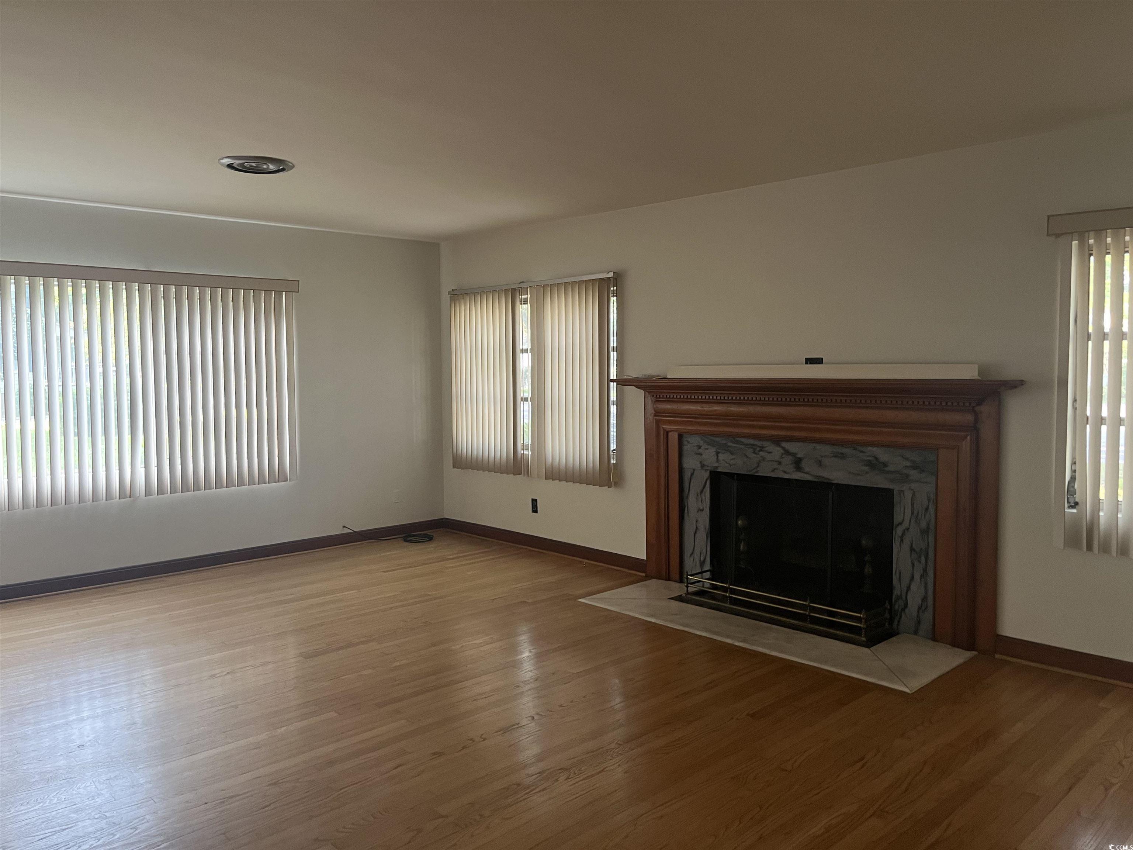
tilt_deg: -3.1
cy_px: 425
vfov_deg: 53.1
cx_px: 566
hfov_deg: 67.3
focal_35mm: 26
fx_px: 851
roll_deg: +0.3
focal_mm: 5.1
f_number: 1.6
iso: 200
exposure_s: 1/60
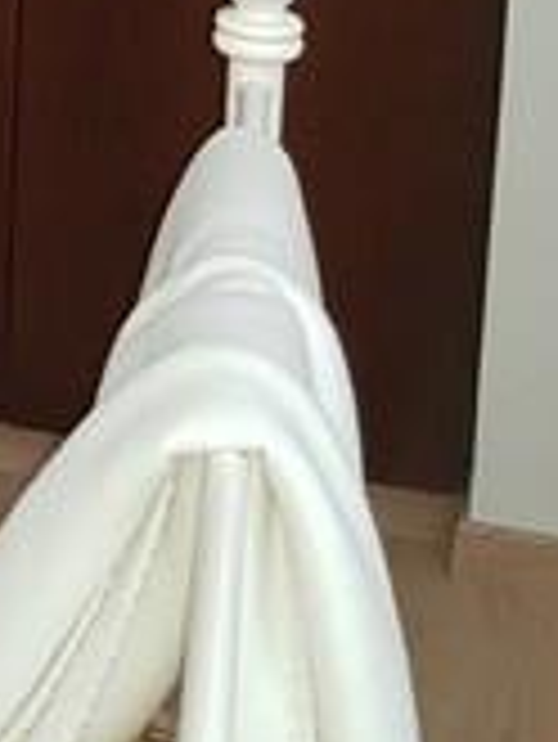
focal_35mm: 121
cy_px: -351
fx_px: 2597
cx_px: -544
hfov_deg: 11.2
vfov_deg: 15.1
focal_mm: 4.2
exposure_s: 1/24
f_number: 1.7
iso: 160
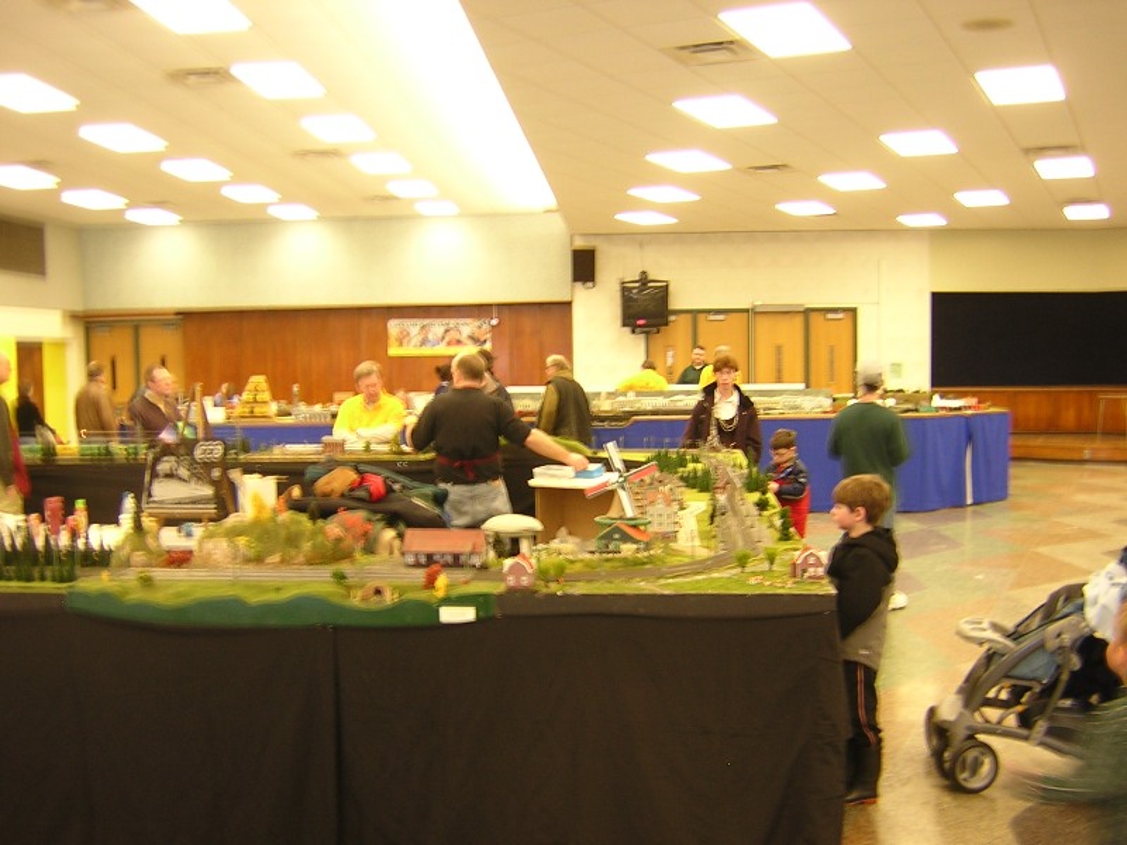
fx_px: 1172
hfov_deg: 51.4
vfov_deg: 39.7
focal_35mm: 36
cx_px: 564
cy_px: 422
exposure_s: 1/4.7
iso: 100
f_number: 2.6
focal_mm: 4.7
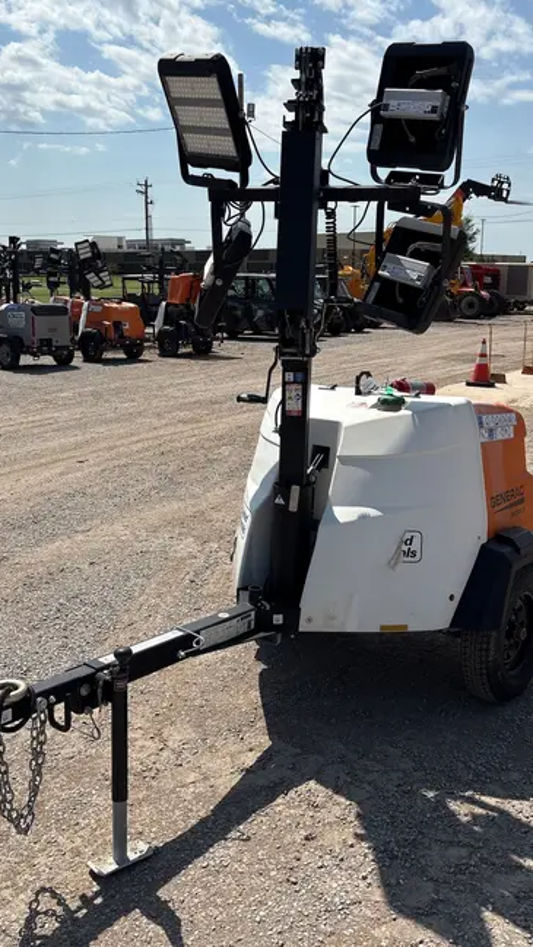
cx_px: 269
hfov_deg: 36.7
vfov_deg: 61.0
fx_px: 804
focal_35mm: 32
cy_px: 453
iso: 50
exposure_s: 1/6329
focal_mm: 5.96
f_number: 1.6
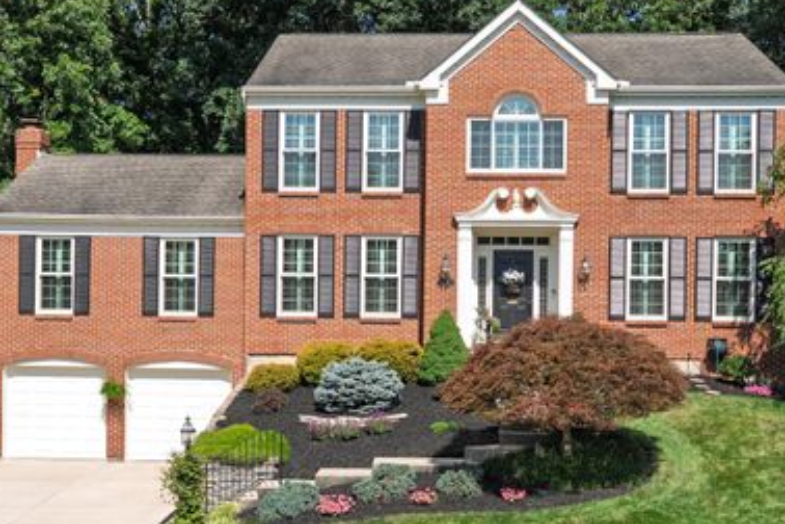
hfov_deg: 43.6
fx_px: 981
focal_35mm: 45
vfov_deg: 29.9
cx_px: 405
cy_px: 284
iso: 250
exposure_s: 1/500
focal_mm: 34
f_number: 9
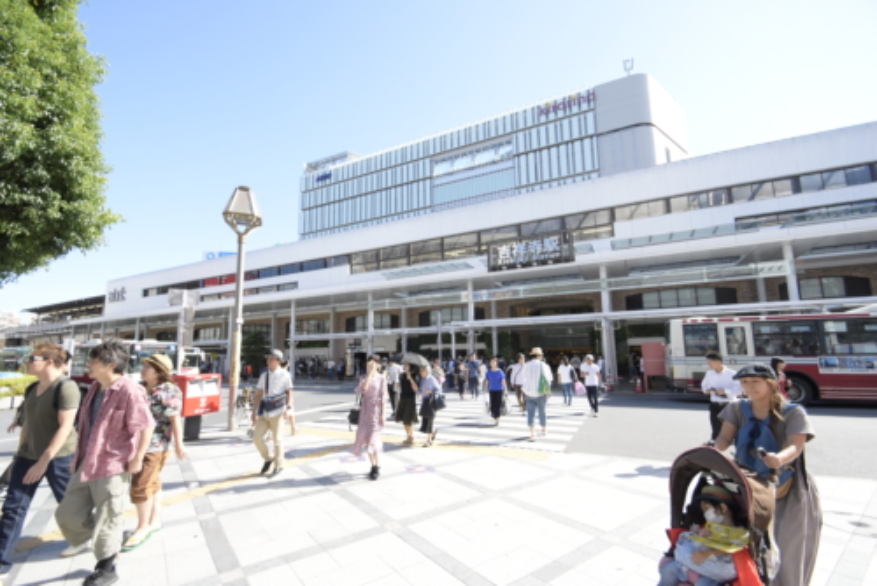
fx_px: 366
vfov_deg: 77.4
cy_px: 293
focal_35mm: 15
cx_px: 438
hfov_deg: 100.4
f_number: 5
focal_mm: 10
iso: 1250
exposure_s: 1/2500
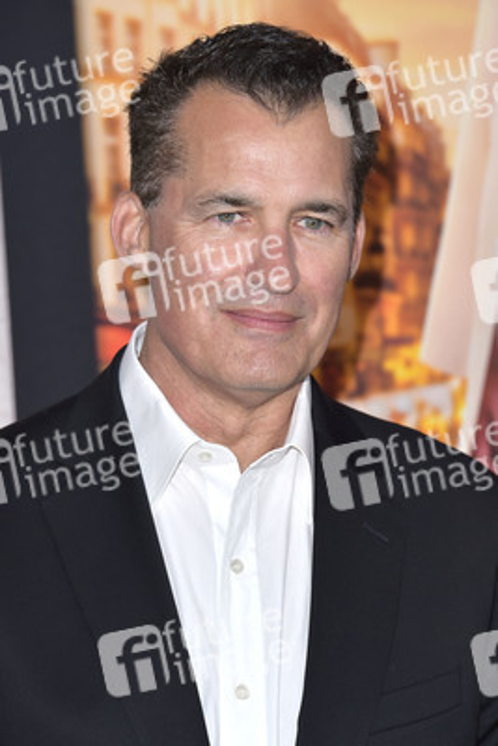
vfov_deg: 12.1
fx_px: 3524
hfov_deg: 8.1
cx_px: 249
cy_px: 373
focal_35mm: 170
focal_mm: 170
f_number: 6.3
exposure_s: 1/250
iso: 320
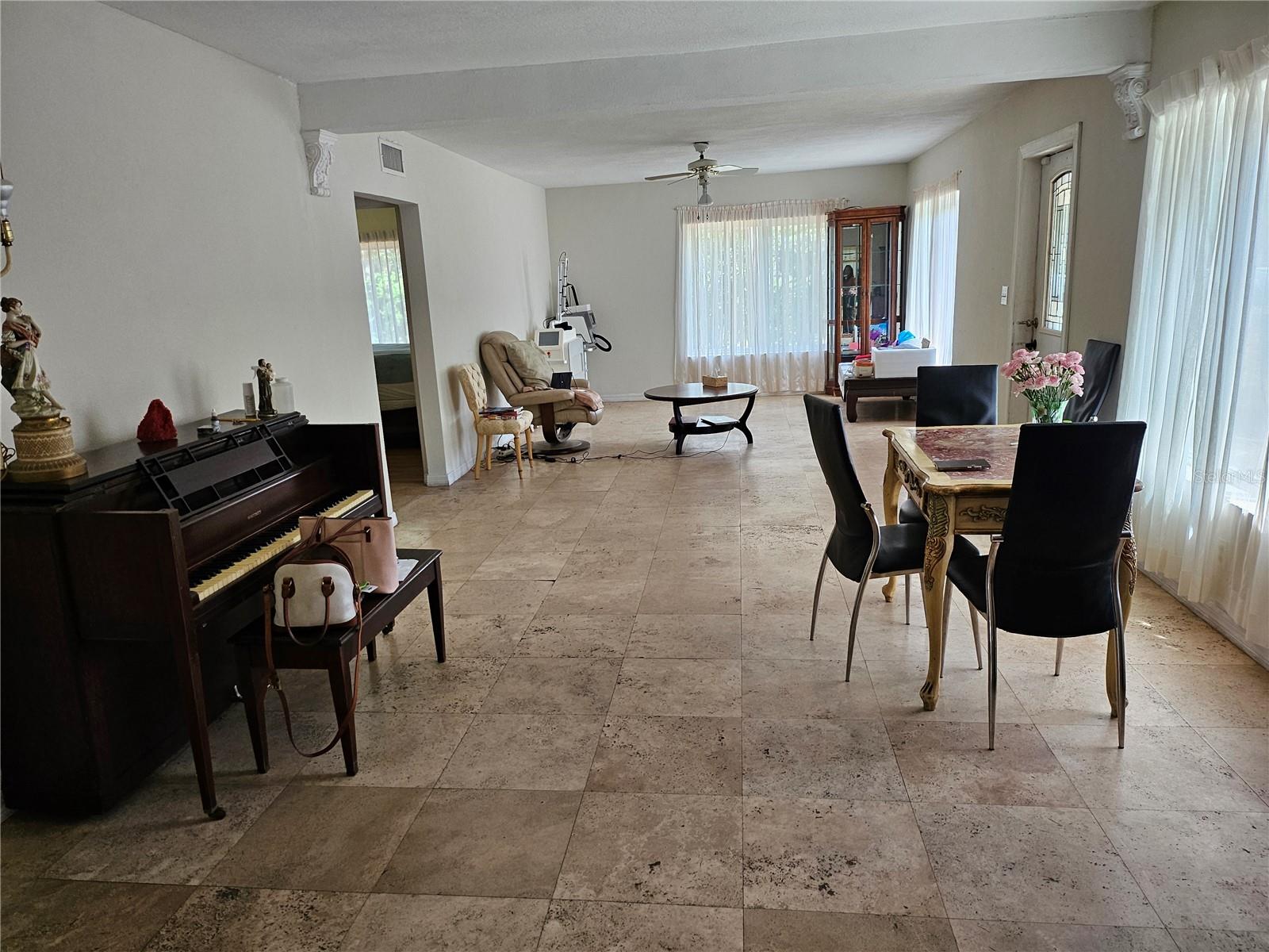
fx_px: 880
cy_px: 476
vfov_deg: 56.8
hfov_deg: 71.6
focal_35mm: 24
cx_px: 634
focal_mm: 5
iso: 160
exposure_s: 1/120
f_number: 1.8
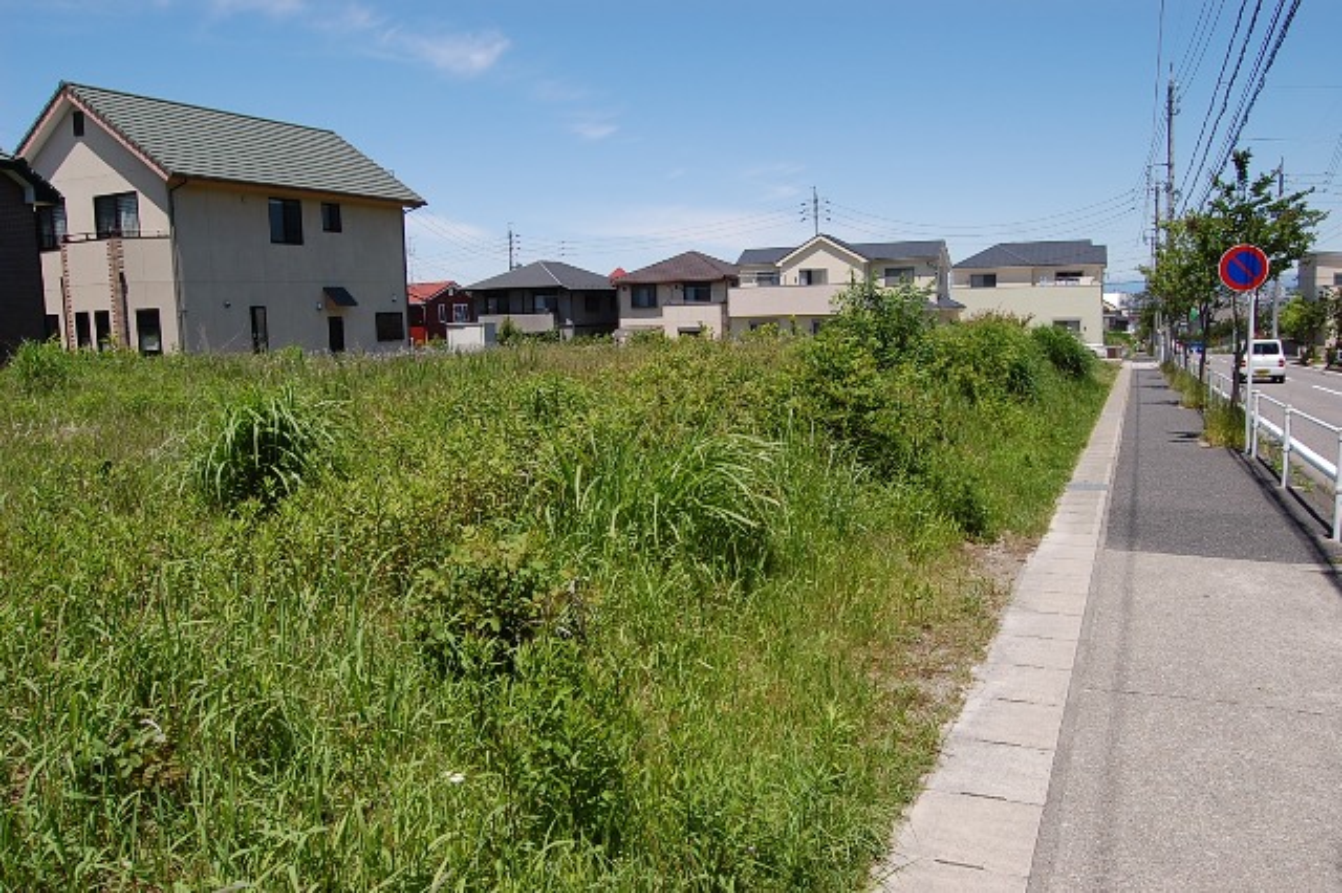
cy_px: 446
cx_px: 671
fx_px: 1006
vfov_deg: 47.9
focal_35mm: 27
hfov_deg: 67.4
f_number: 9
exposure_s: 1/320
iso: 200
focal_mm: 18
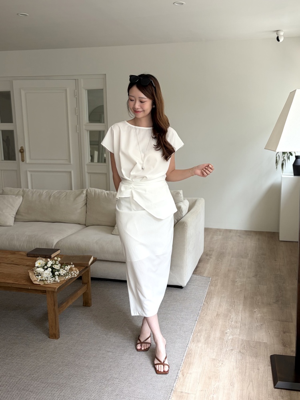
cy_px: 200
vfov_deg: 67.3
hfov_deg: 53.1
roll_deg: -2.7
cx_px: 150
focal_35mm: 26
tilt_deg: -10.8
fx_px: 300
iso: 50
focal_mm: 5.96
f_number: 1.6
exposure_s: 1/122
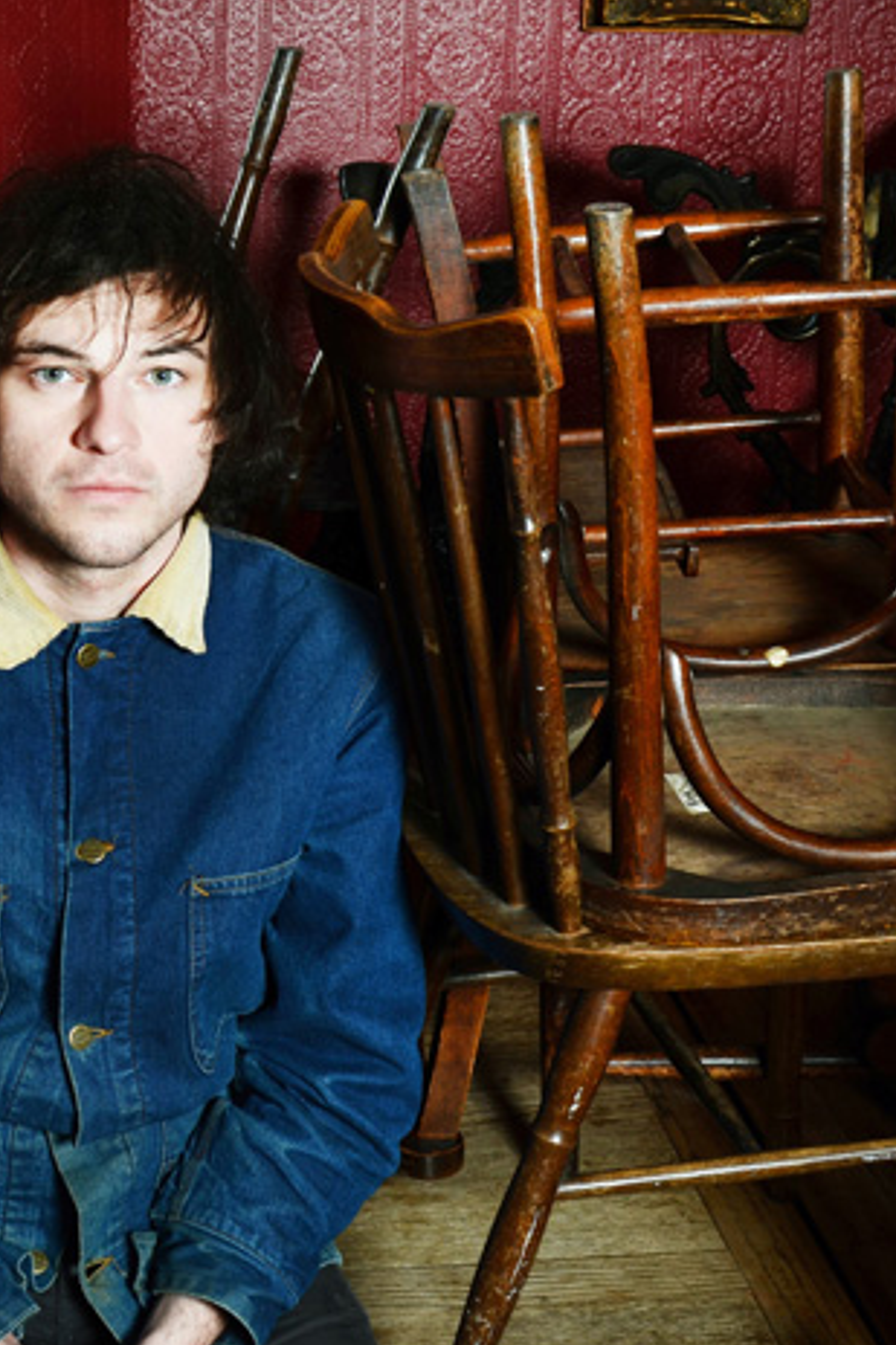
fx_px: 2391
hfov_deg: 20.5
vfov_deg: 31.4
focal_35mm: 64
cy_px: 674
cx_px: -13
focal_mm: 28
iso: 100
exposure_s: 1/200
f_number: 10
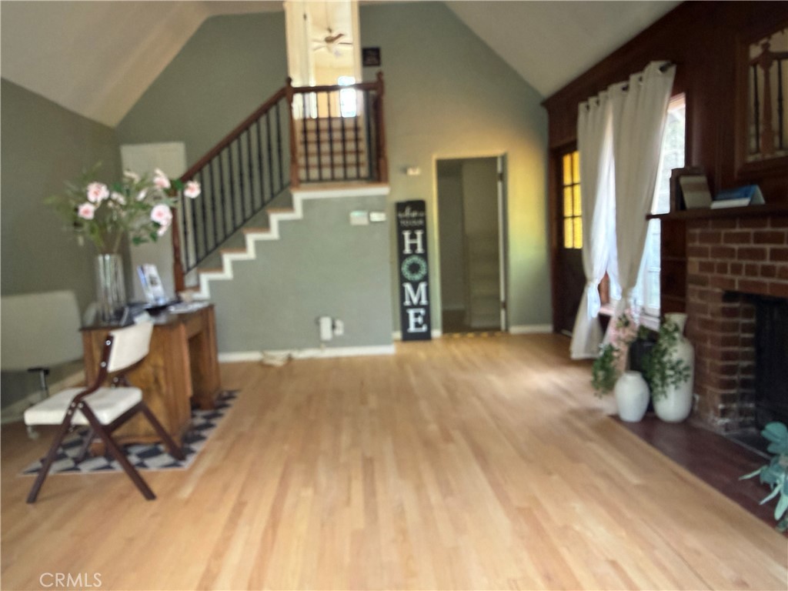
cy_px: 296
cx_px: 394
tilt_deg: -5.6
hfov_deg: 71.6
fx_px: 546
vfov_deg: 56.8
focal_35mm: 24
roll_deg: +2.7
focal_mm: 2.22
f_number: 2.2
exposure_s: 1/85
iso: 500
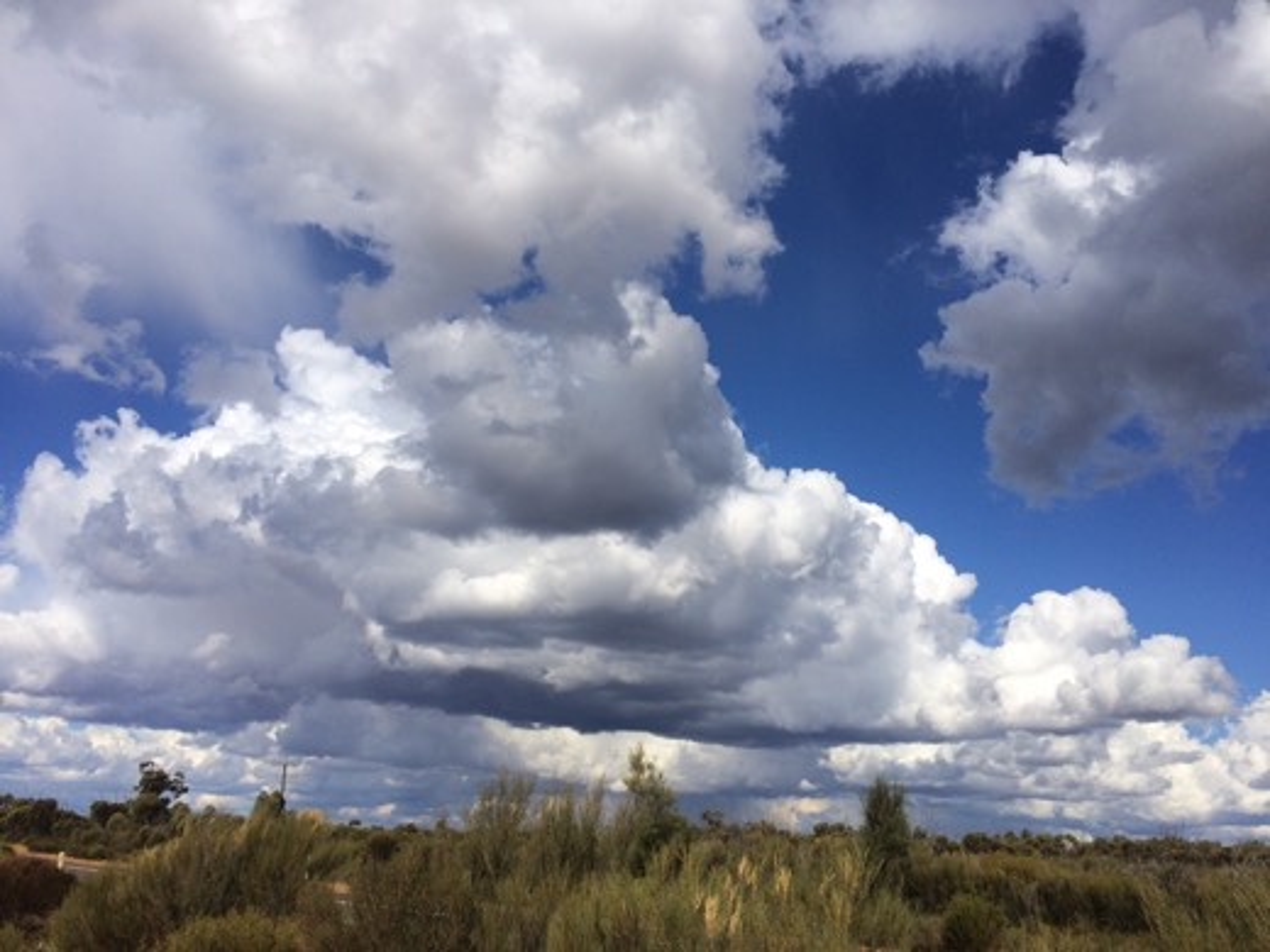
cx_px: 635
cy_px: 476
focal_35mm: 29
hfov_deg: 61.7
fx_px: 1064
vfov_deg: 48.2
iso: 32
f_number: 2.2
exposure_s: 1/5128
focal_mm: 4.15
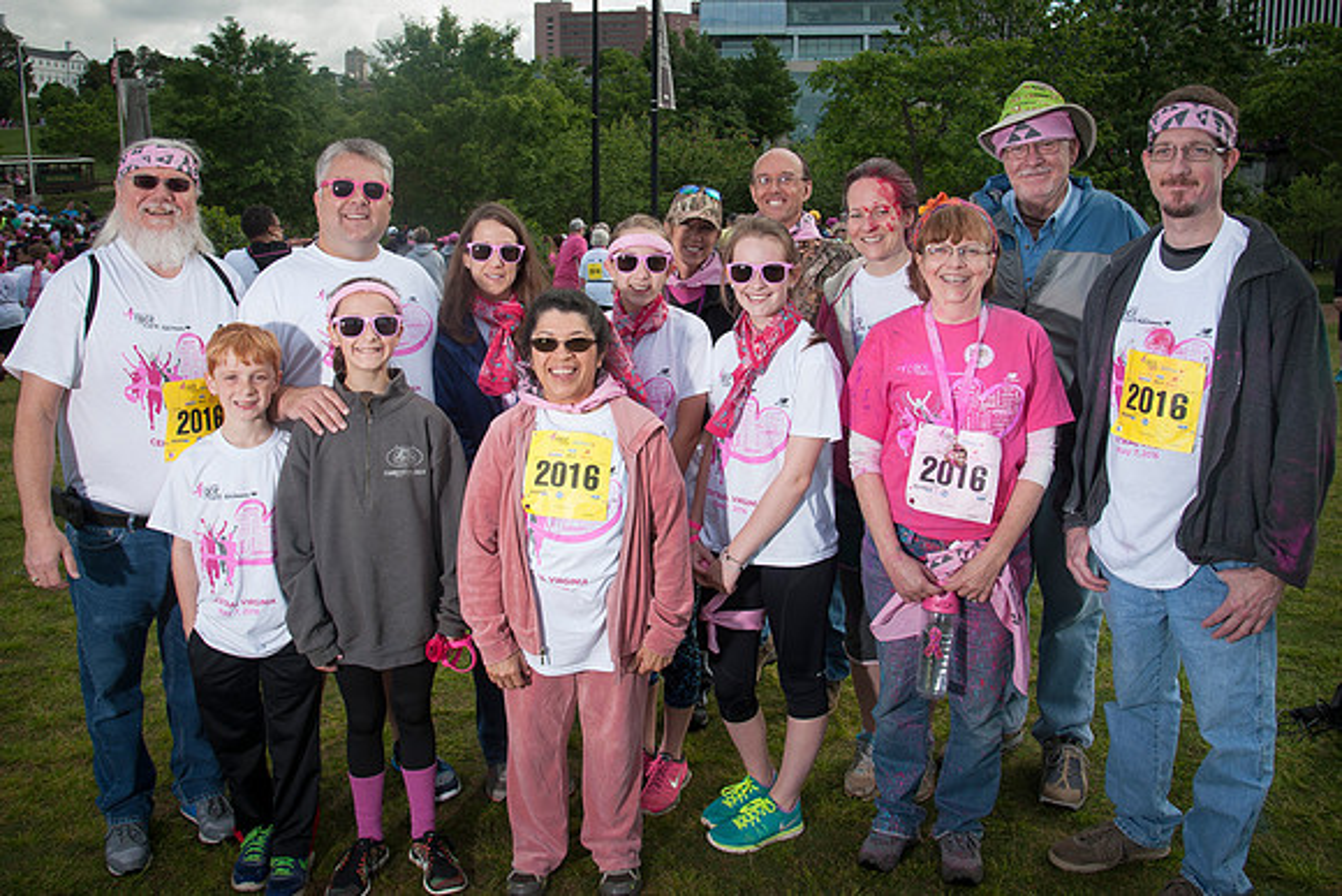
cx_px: 631
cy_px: 357
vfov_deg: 44.8
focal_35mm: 29
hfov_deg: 63.7
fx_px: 1079
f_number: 7.1
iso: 100
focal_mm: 24
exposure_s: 1/250
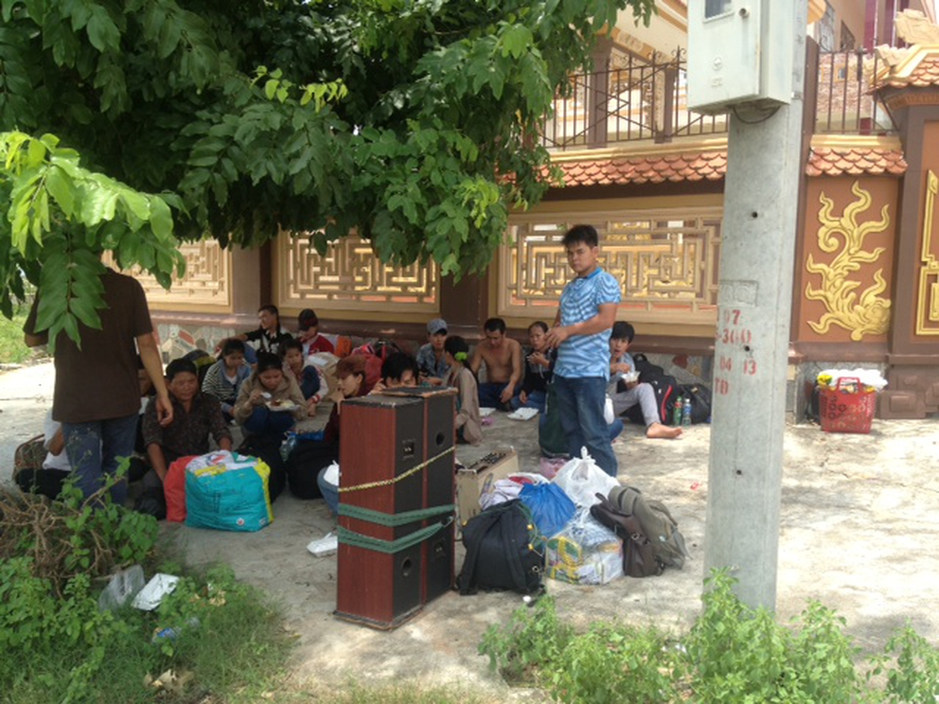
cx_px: 470
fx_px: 949
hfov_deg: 52.6
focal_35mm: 35
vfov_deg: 40.7
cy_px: 352
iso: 50
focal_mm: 4.28
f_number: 2.4
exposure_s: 1/506
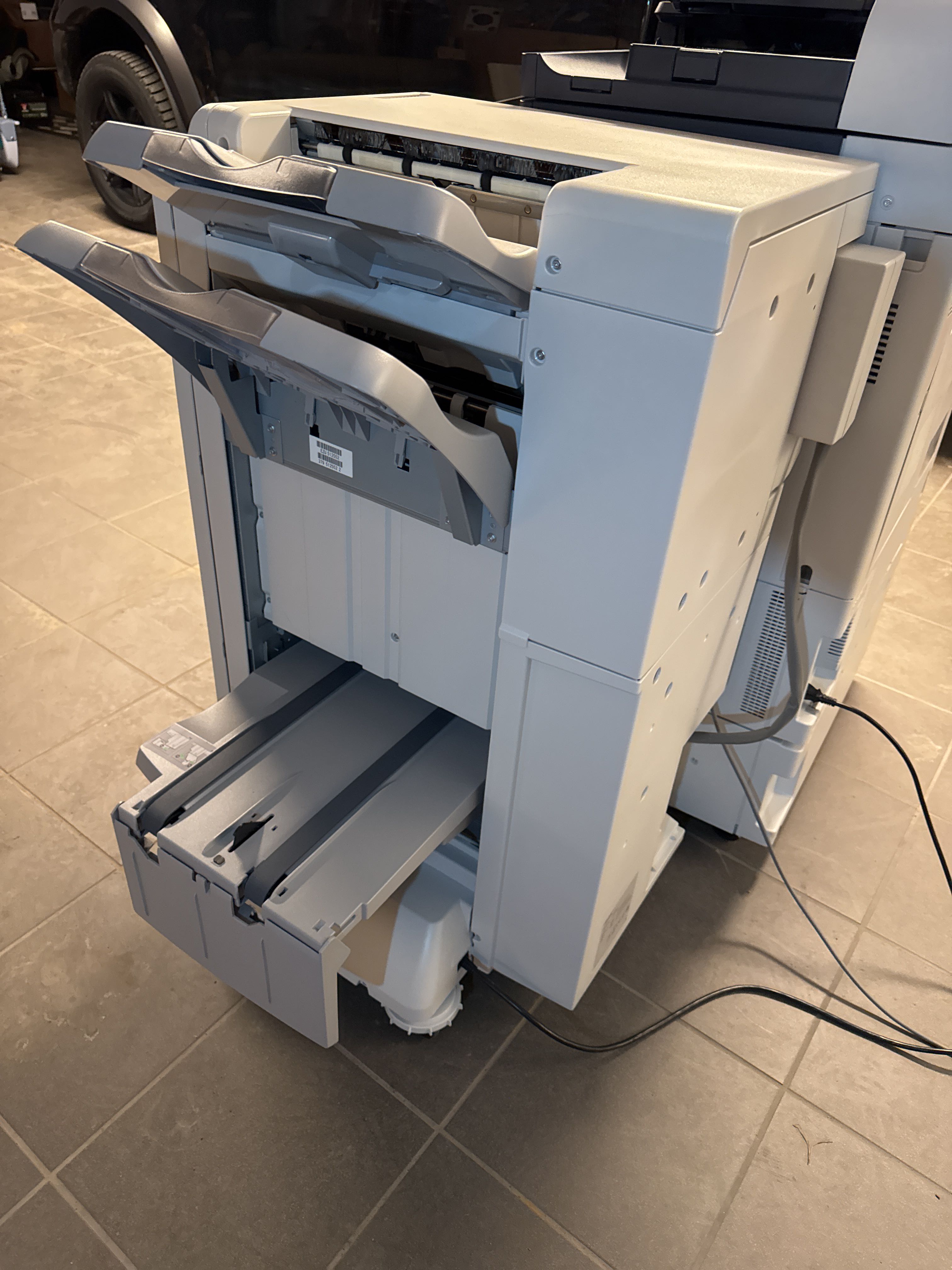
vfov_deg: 71.6
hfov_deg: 56.8
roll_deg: -4.7
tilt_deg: -33.9
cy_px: 635
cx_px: 476
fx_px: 880
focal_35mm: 24
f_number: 1.78
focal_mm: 6.76
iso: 500
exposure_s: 1/50
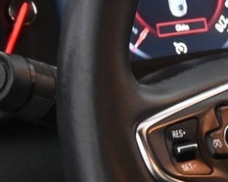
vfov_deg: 7.3
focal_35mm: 211
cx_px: 402
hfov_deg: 8.8
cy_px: 230
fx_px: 1420
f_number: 4
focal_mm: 21.5
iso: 1800
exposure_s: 1/30
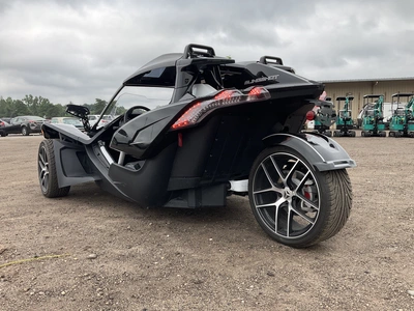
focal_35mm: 29
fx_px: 347
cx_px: 207
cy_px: 156
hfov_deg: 61.7
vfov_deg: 48.2
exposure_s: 1/338
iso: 25
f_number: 1.8
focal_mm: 3
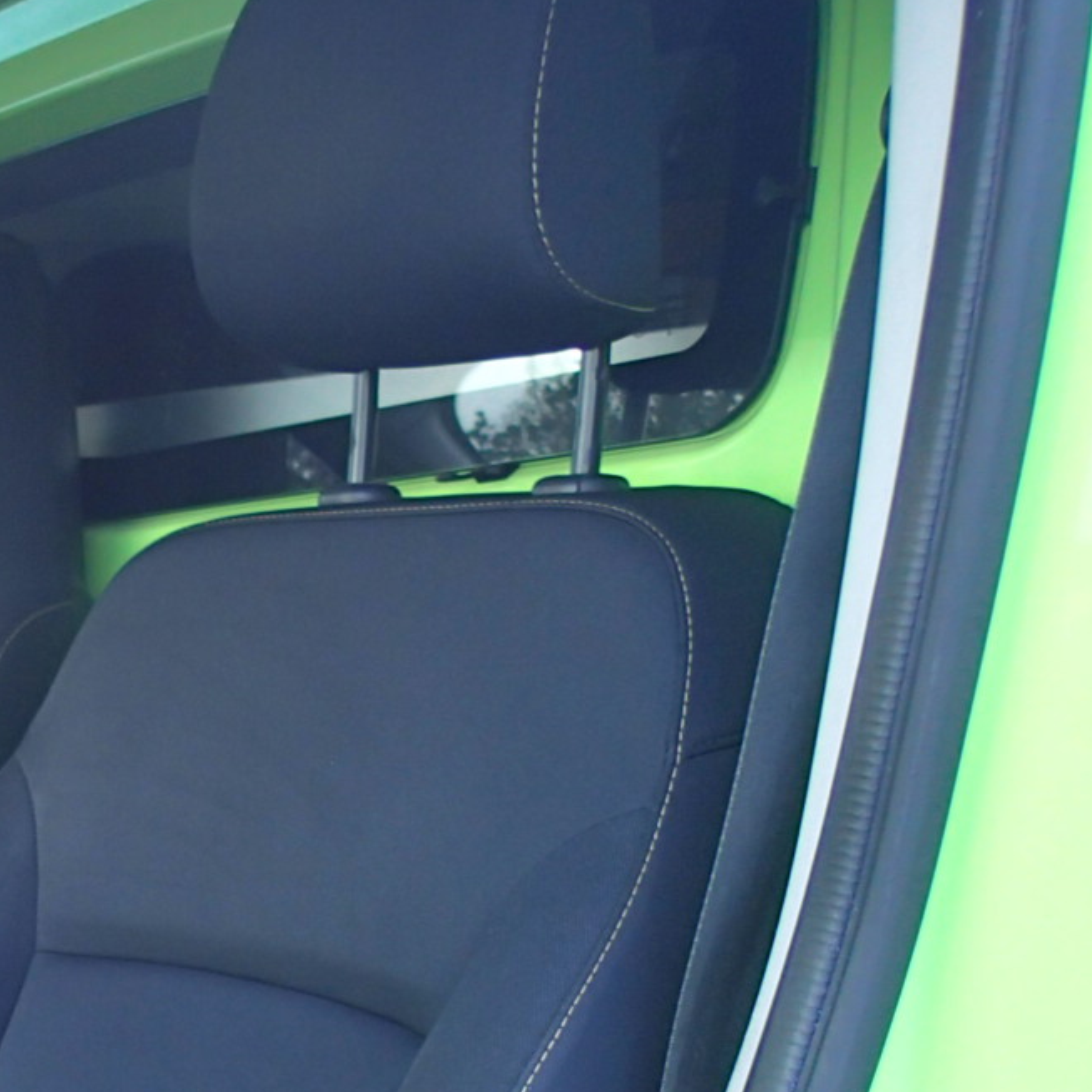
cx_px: -445
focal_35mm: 65
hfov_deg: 22.7
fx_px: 2320
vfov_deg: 24.7
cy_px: 1196
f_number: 2
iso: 100
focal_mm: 4.5
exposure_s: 1/100
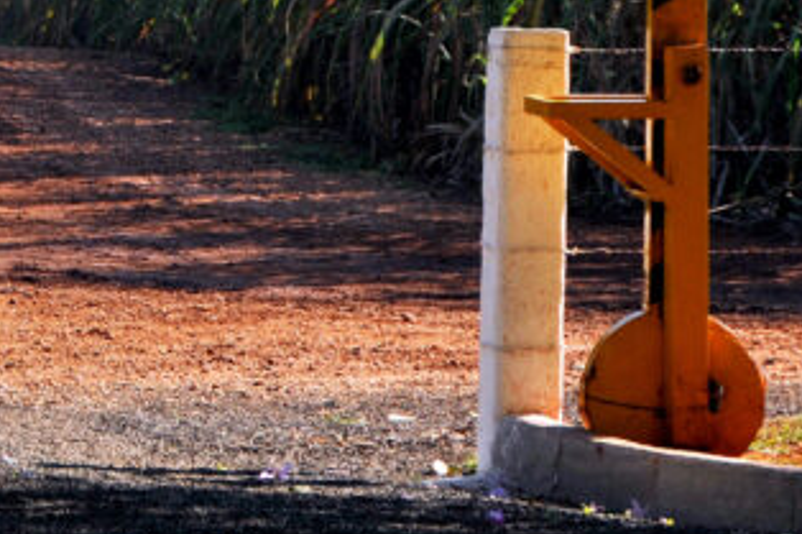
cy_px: -197
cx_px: -232
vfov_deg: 2.7
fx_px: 11436
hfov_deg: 4.0
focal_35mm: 514
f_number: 8
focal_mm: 105
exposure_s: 1/250
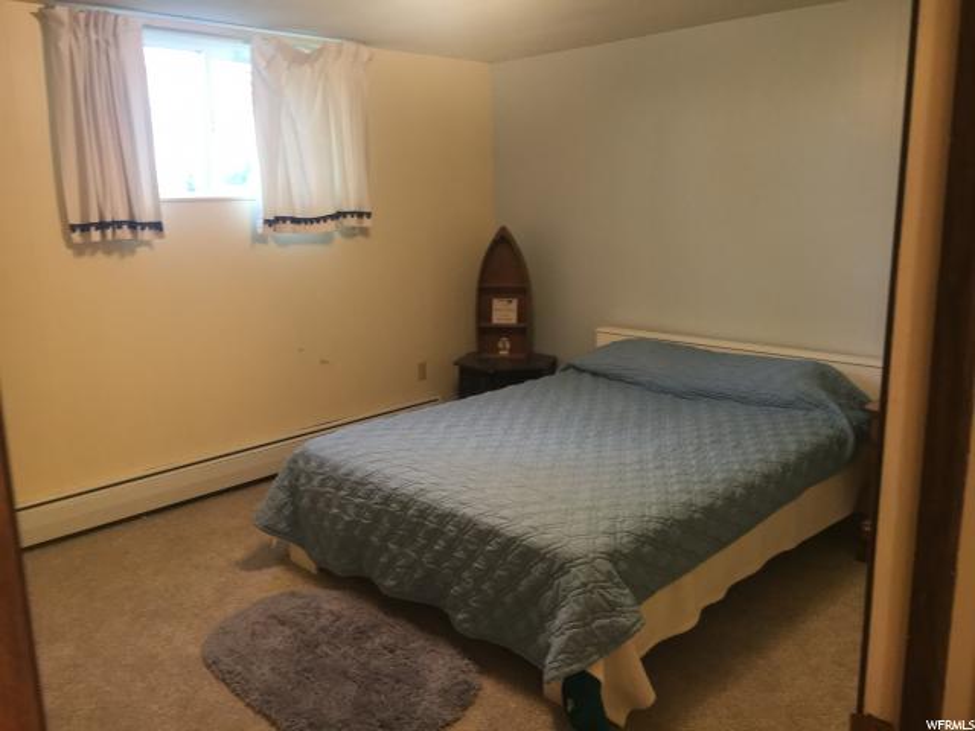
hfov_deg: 61.7
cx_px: 488
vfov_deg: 48.2
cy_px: 366
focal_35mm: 29
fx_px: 817
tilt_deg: -13.2
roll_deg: +0.8
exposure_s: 1/30
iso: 200
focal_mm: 4.15
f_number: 2.2
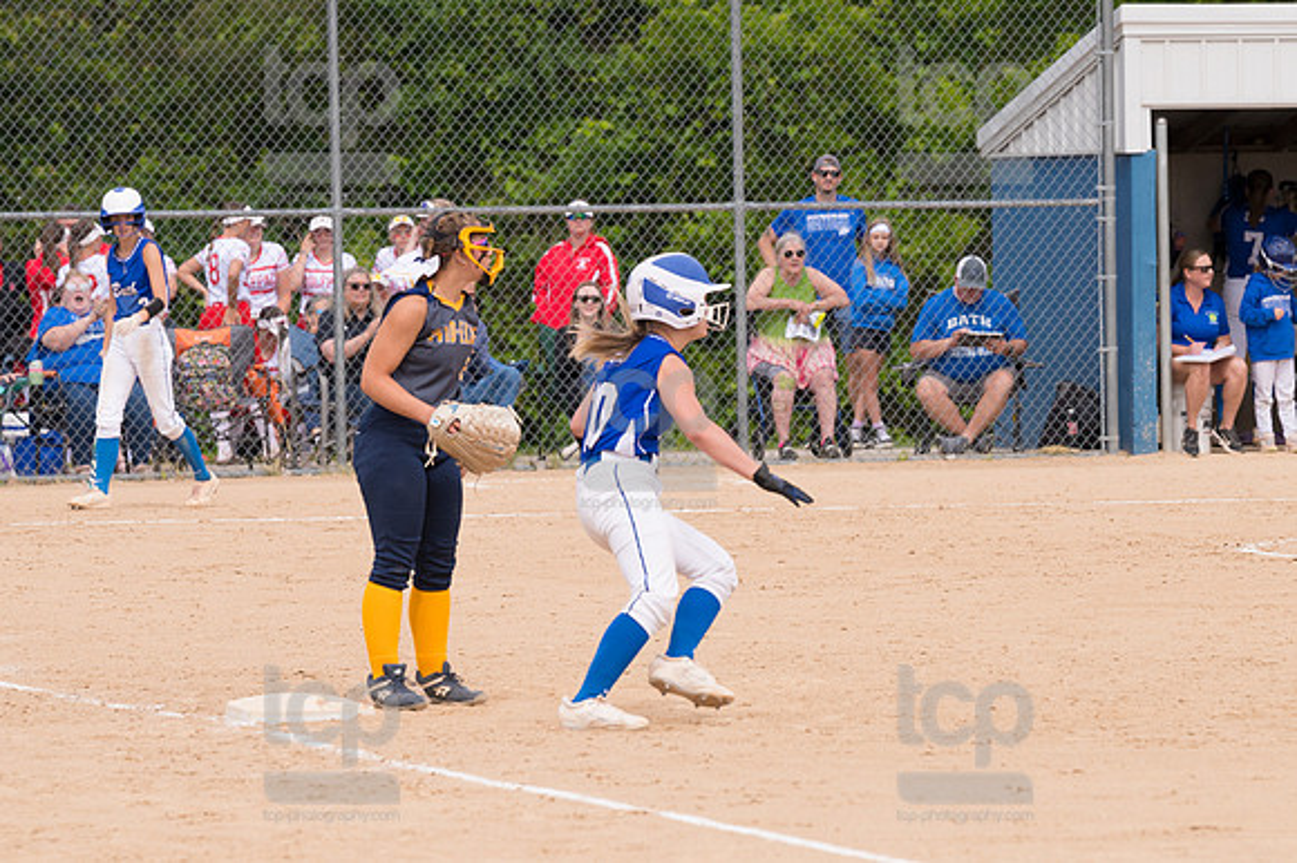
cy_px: 432
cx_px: 648
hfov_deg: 7.9
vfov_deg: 5.2
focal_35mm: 262
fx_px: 9434
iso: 320
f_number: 5.6
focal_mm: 175
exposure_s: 1/1600
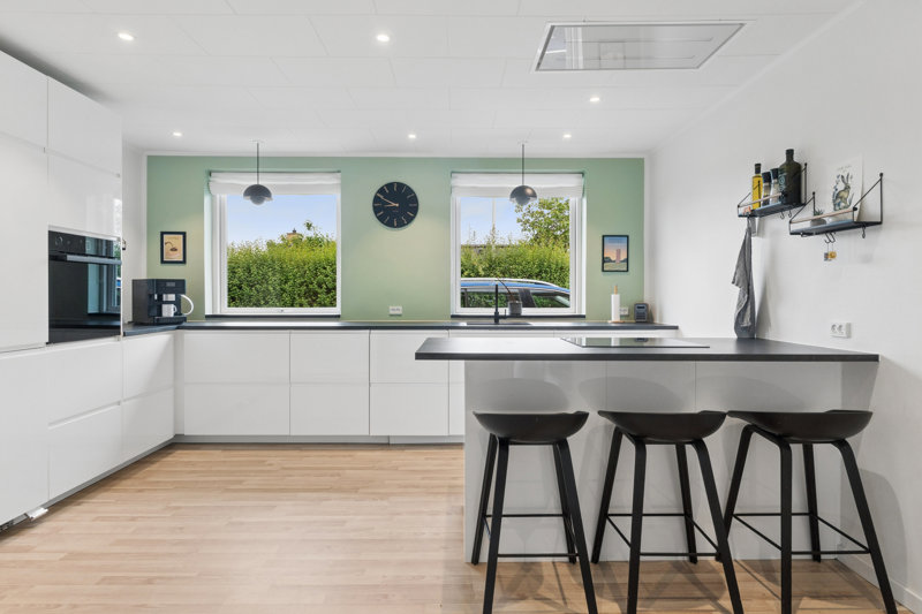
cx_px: 461
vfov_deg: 57.8
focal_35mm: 22
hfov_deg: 79.2
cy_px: 307
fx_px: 557
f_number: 8
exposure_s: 1/50
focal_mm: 14.5
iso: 200
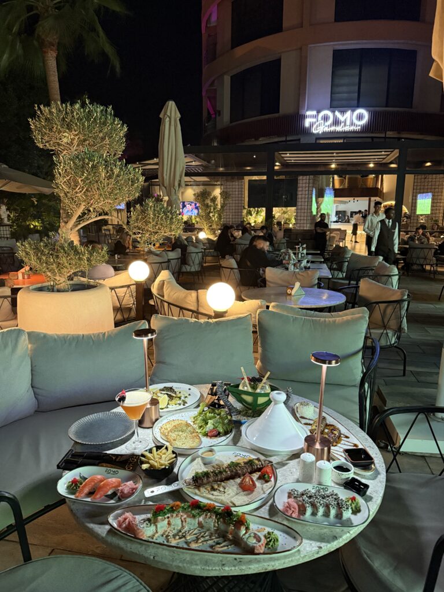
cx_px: 222
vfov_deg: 71.6
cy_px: 296
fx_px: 410
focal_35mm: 24
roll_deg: -1.1
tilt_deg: -11.6
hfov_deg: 56.8
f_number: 1.78
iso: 640
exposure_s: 1/50
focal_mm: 6.76
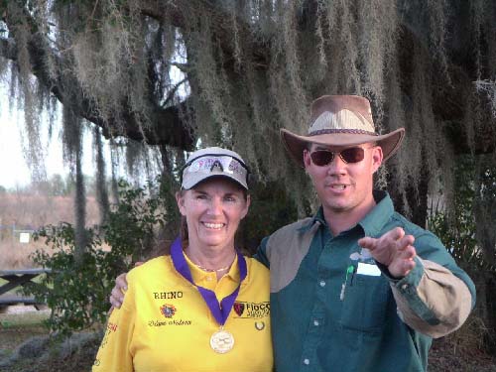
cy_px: 186
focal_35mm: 111
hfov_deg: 17.7
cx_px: 248
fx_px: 1590
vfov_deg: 13.3
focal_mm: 17.1
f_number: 3.6
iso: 140
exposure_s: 1/125
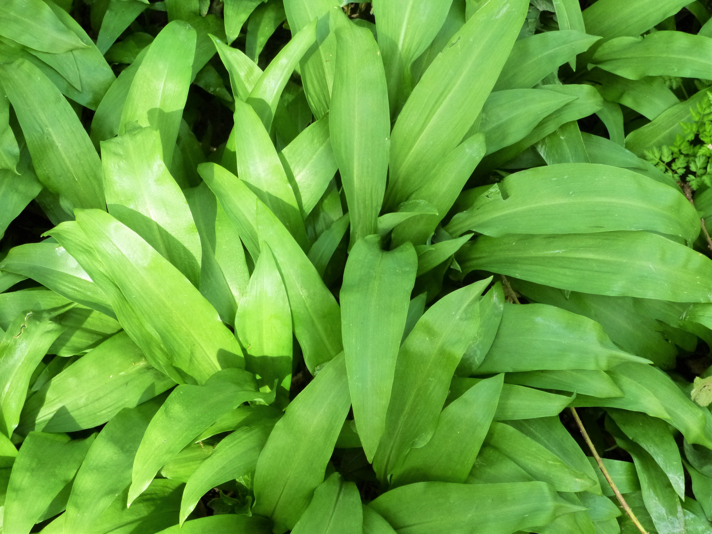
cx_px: 356
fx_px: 1769
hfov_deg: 22.8
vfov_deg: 17.2
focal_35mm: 86
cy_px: 267
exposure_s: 1/80
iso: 250
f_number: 5
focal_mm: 15.3
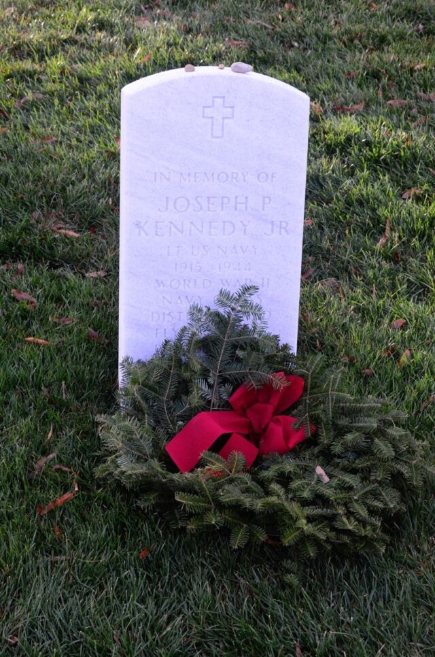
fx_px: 1147
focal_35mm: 63
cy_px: 328
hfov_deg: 21.5
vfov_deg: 32.0
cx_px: 218
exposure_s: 1/250
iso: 1600
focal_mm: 42
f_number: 11
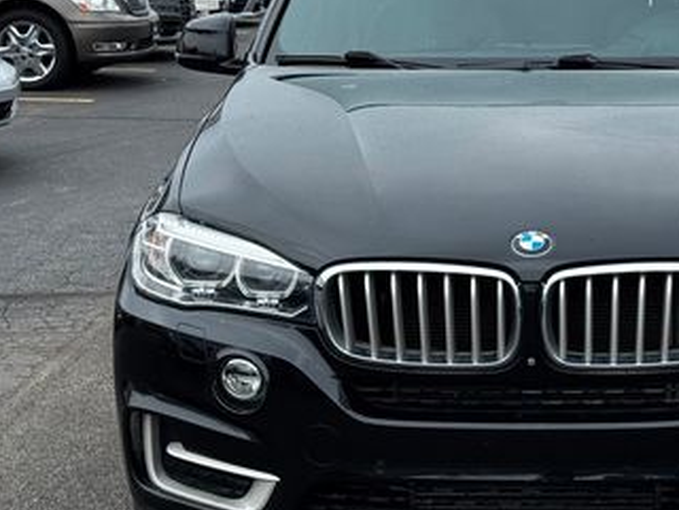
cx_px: 556
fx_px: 1883
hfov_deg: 20.2
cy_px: 323
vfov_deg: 15.4
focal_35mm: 96
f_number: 1.78
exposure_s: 1/1597
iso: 64
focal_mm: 6.76
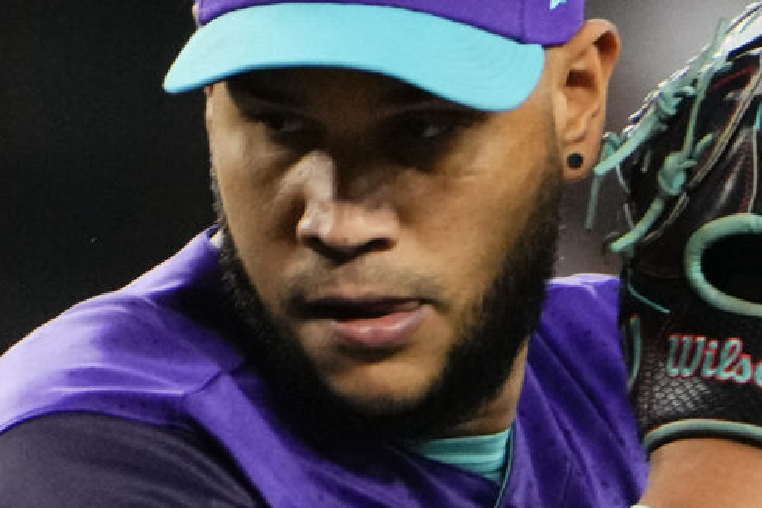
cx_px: 553
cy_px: 652
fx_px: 66522
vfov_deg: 0.4
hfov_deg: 0.7
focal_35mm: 3143
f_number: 6.3
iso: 5000
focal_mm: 600
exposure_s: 1/1000
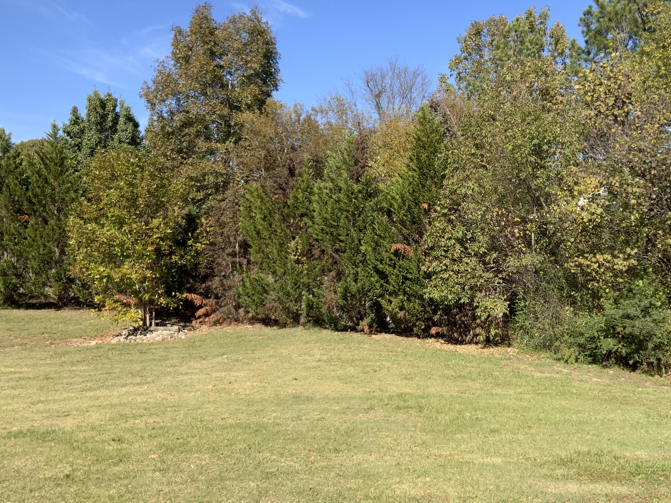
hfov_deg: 47.6
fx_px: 756
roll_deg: -2.1
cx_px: 404
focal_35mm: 39
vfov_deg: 36.8
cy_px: 250
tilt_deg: +0.8
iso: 16
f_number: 1.8
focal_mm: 3
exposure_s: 1/1144
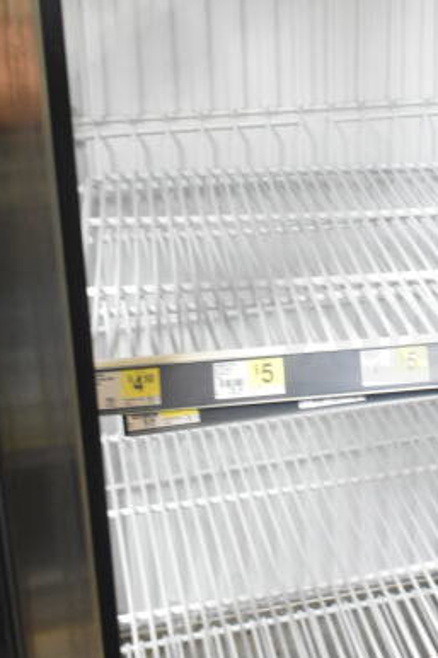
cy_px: 245
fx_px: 1169
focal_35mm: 64
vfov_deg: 31.3
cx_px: 475
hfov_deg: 20.3
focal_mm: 18
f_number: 4
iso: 1600
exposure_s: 1/60
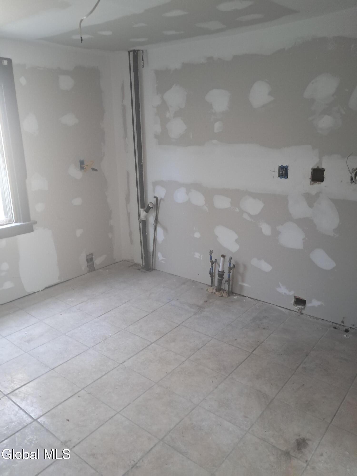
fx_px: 371
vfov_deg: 65.3
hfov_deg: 51.4
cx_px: 178
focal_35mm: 27
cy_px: 238
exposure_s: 1/60
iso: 400
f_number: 1.8
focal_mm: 4
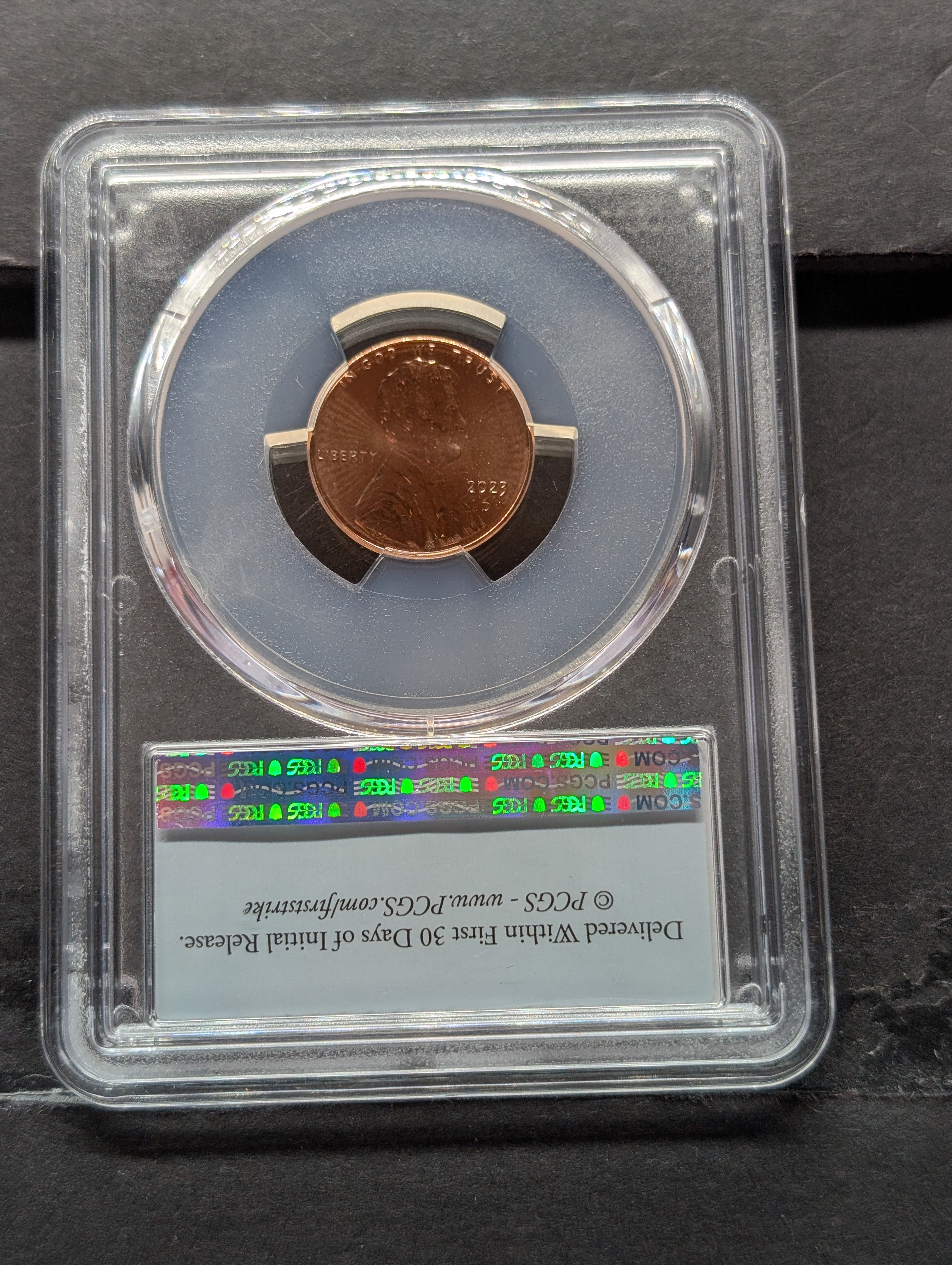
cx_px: 476
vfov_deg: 38.9
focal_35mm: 49
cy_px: 632
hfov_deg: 29.7
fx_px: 1792
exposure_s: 1/89.9
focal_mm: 6.9
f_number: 1.68
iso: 44
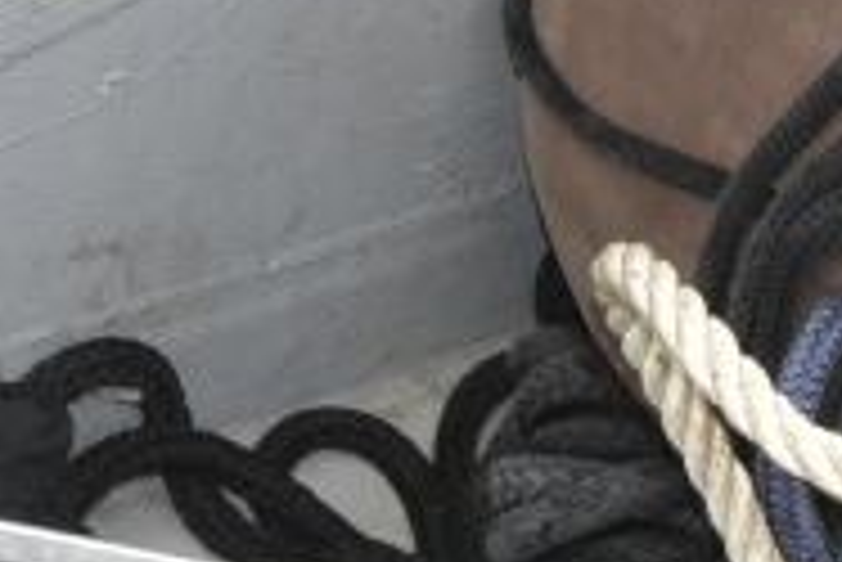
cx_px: 437
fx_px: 3043
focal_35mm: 130
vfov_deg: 10.5
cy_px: 566
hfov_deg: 15.8
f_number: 6.3
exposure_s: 1/250
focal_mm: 10
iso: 160
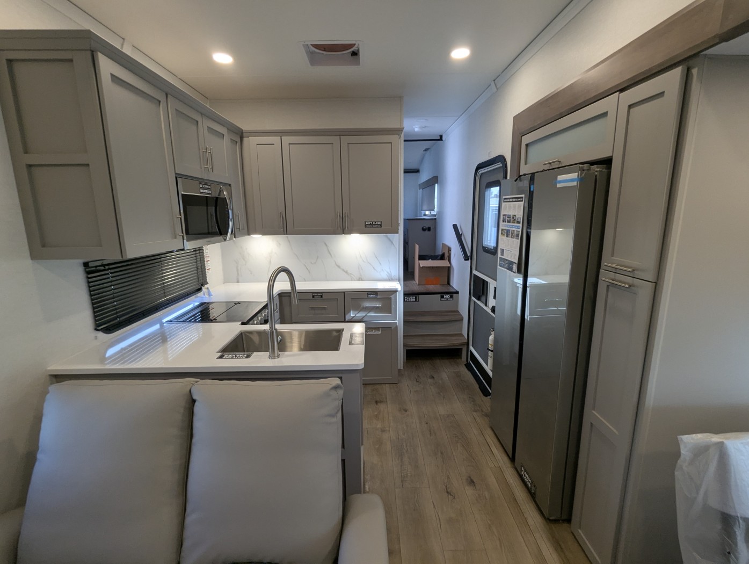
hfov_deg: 94.4
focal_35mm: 16
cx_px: 374
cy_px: 282
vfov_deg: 78.2
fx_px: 347
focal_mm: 2.35
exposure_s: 1/139
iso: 160
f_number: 2.2
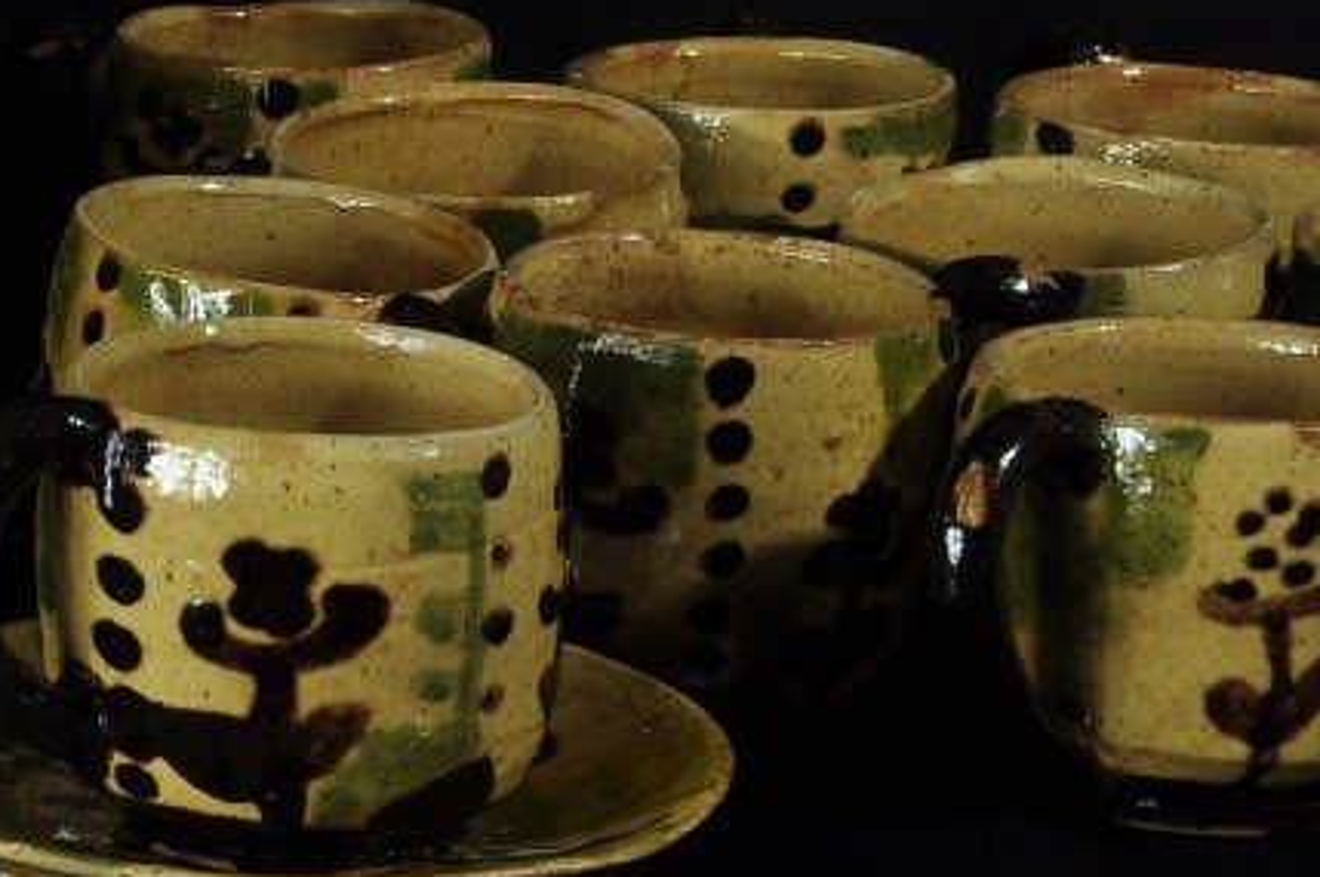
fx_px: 6153
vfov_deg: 8.1
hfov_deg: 11.9
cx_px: -378
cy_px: 162
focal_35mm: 168
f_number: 20
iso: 200
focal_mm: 40
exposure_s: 1/200
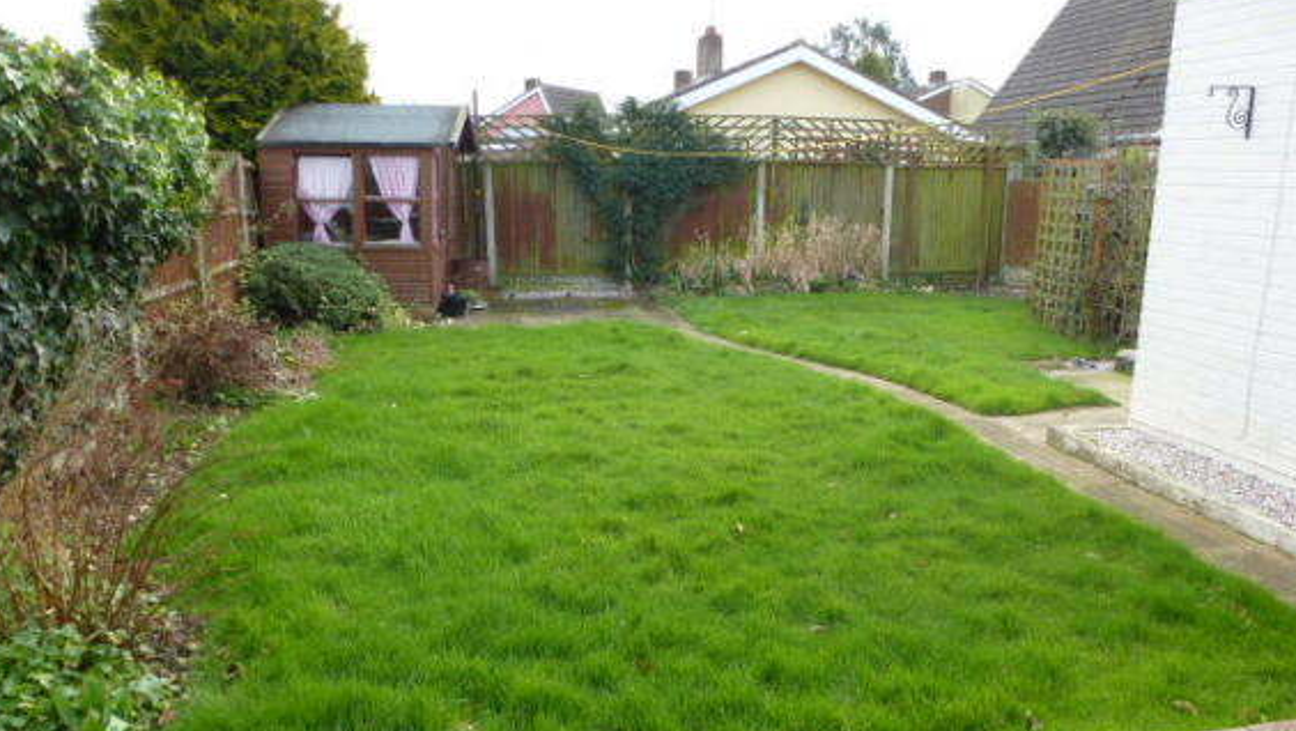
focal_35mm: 27
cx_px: 642
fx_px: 928
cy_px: 413
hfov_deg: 69.8
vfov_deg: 42.9
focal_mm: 4.3
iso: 100
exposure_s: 1/125
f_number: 4
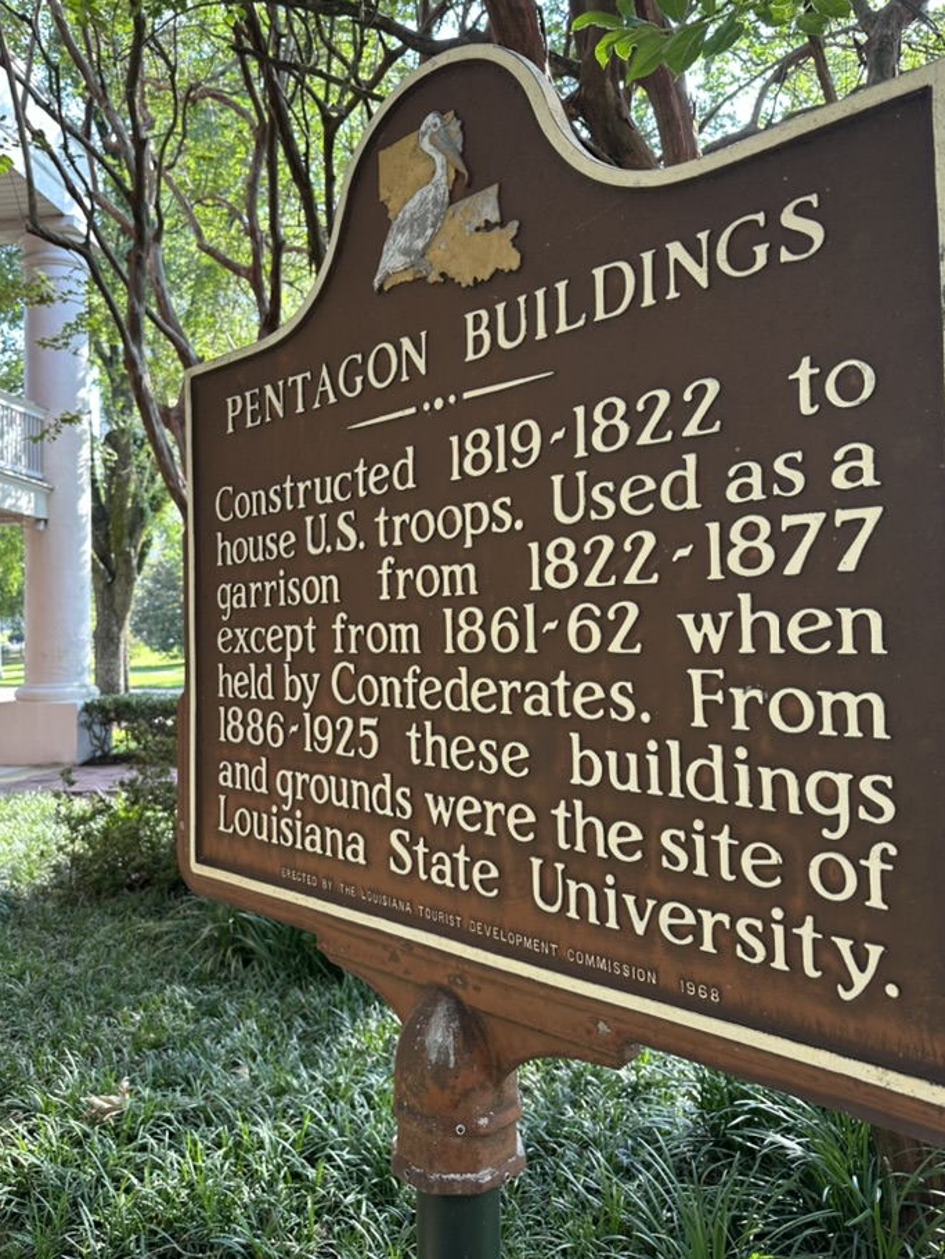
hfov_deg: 51.3
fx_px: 982
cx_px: 428
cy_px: 585
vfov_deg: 65.2
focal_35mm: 27
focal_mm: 6.86
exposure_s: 1/175
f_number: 1.78
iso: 80
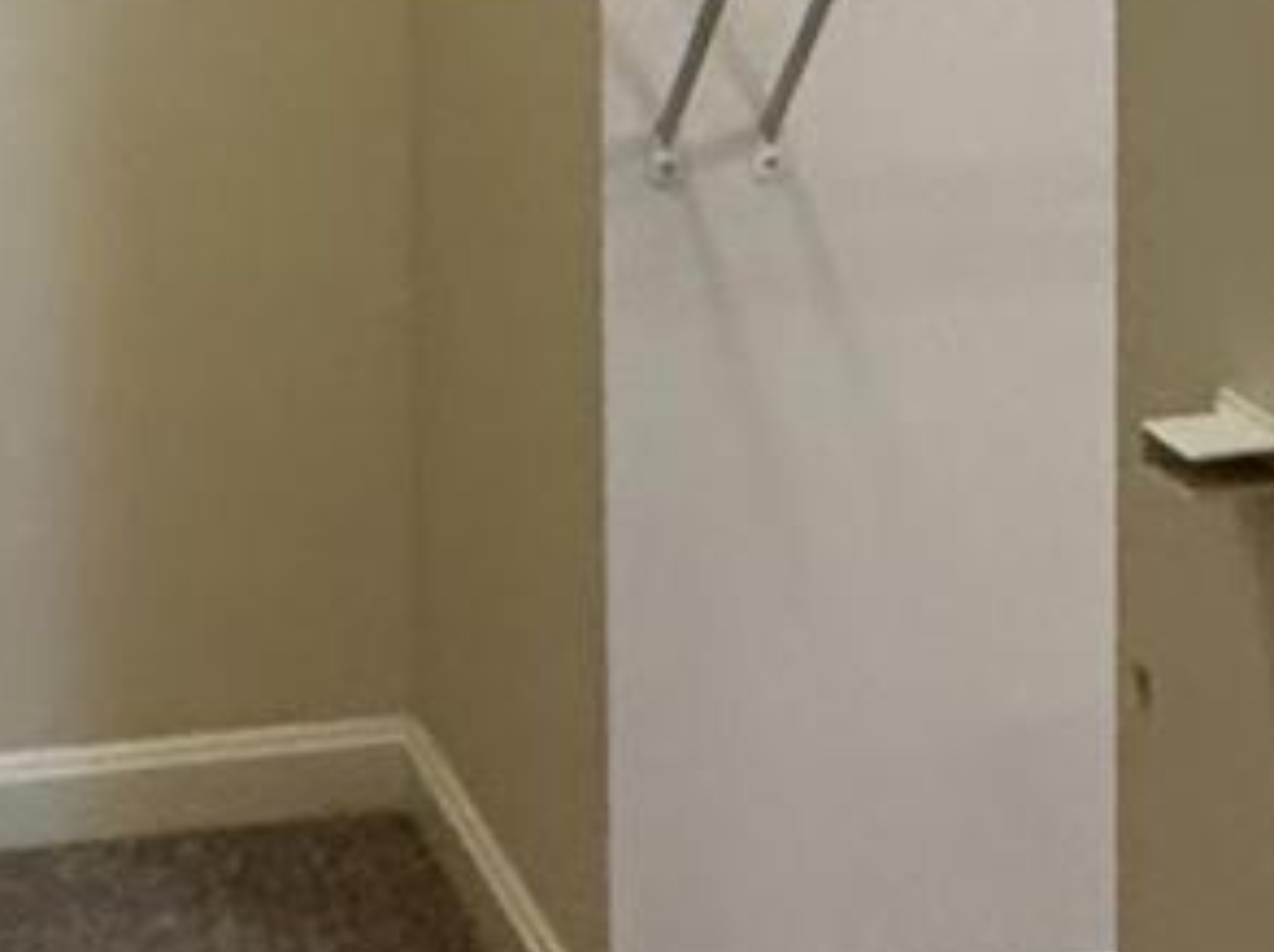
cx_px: 609
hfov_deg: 20.1
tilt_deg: -6.2
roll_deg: +0.7
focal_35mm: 98
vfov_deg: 14.6
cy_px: -204
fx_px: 3602
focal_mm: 2.22
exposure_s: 1/60
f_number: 2.2
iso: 500
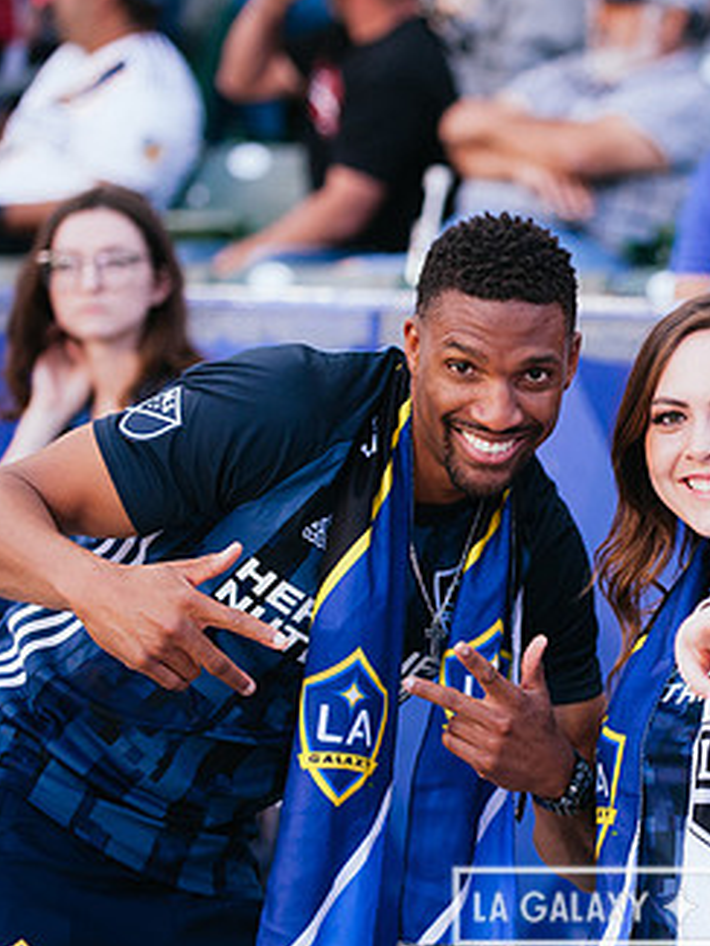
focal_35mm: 206
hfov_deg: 7.2
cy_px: 469
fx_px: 5630
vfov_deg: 9.6
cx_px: 658
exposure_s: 1/640
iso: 1600
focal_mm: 120
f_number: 2.8
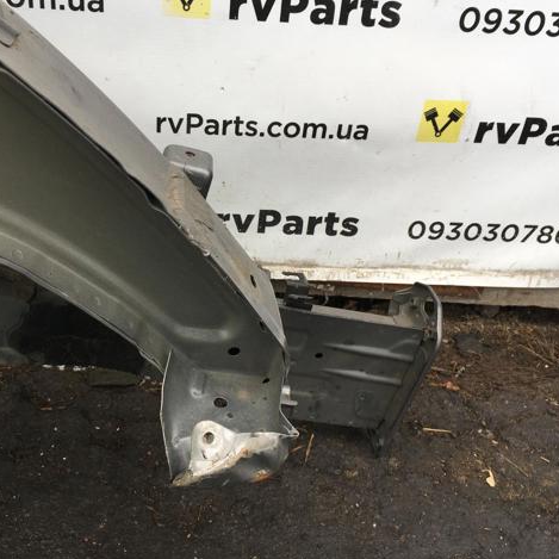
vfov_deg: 47.2
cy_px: 277
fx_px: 639
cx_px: 222
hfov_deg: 46.9
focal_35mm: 35
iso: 25
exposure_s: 1/166
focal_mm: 4.15
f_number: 2.2
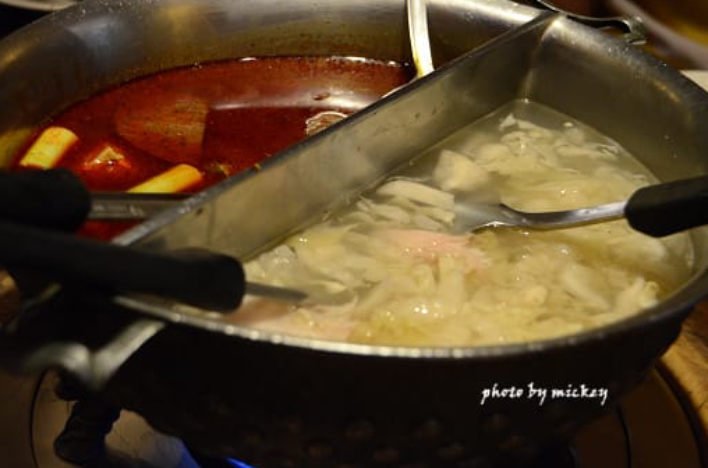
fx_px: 1491
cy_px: 214
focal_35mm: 76
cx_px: 343
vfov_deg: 17.8
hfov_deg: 26.7
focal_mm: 46
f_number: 4.5
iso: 2500
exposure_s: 1/25
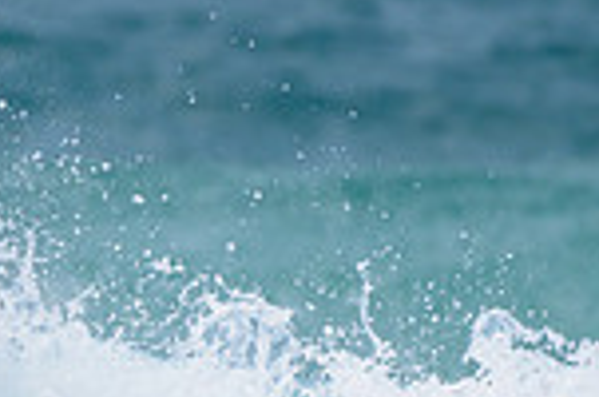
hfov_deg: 0.9
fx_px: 39218
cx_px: -456
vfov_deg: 0.6
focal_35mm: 2362
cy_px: 655
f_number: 5.6
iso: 160
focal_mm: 500
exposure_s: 1/2000
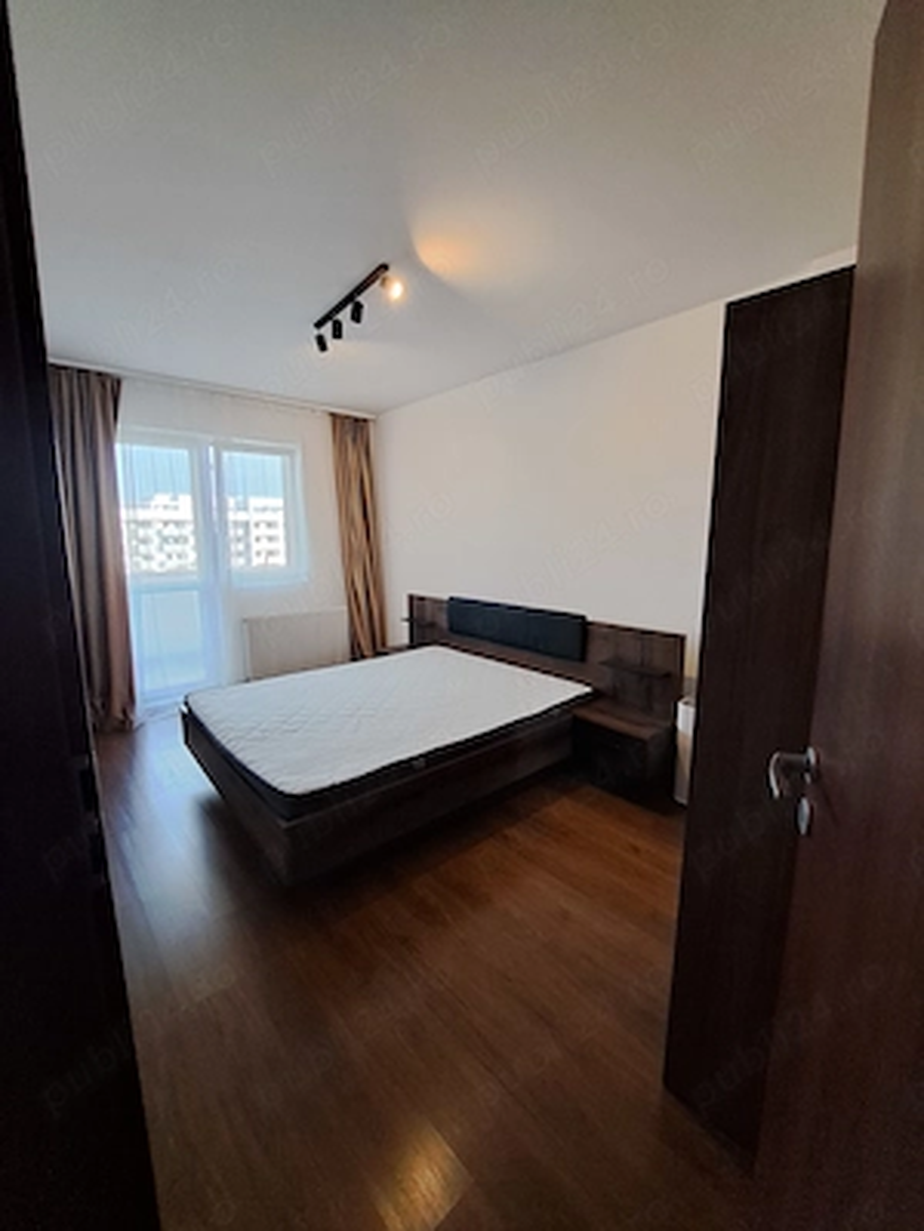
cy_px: 616
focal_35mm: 13
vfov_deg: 106.2
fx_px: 463
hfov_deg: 89.9
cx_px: 462
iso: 160
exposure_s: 1/50
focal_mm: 1.74
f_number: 2.2
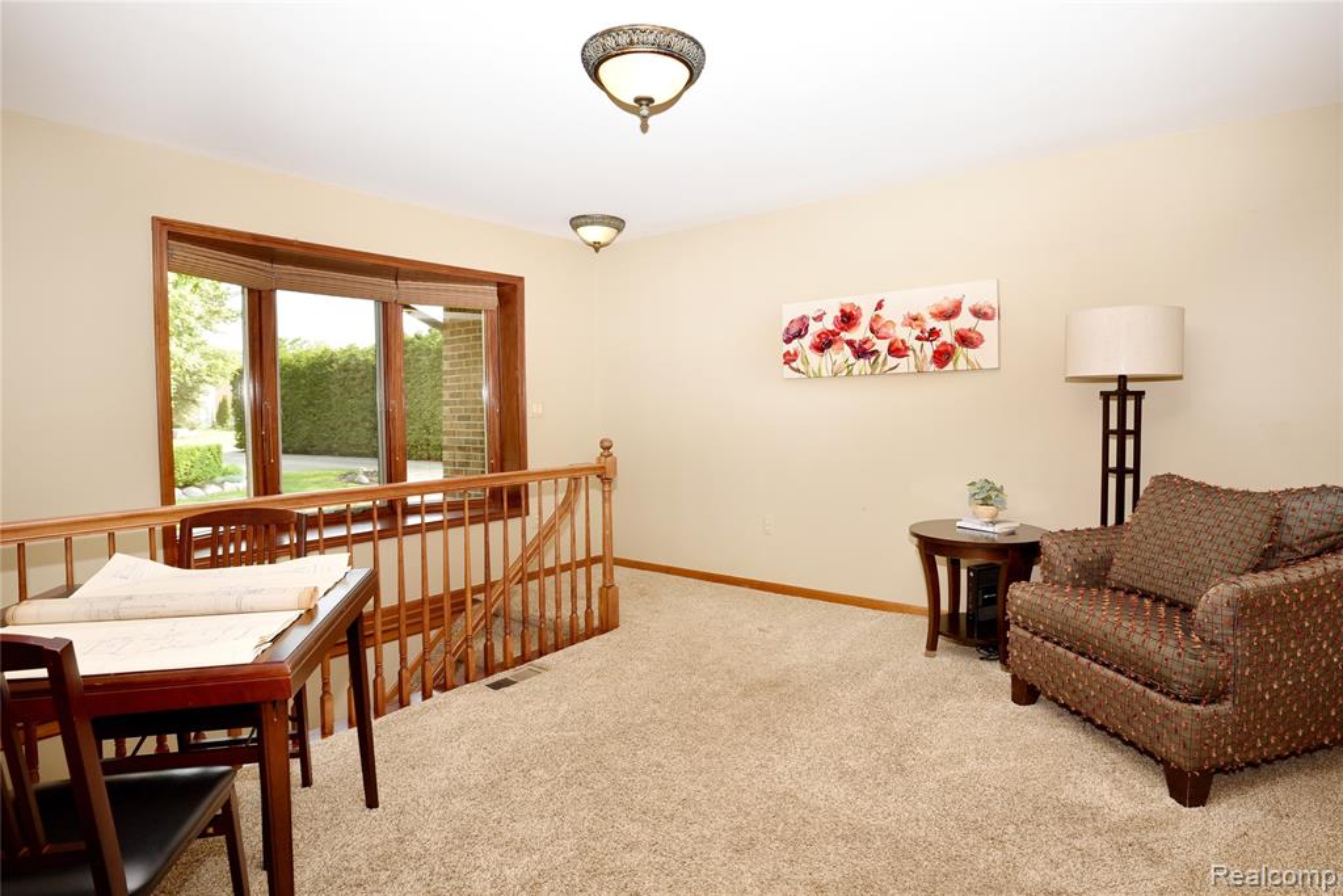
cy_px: 448
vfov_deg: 70.5
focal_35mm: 17
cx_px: 672
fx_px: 634
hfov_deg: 93.3
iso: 320
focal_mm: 17
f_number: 8
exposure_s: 1/60
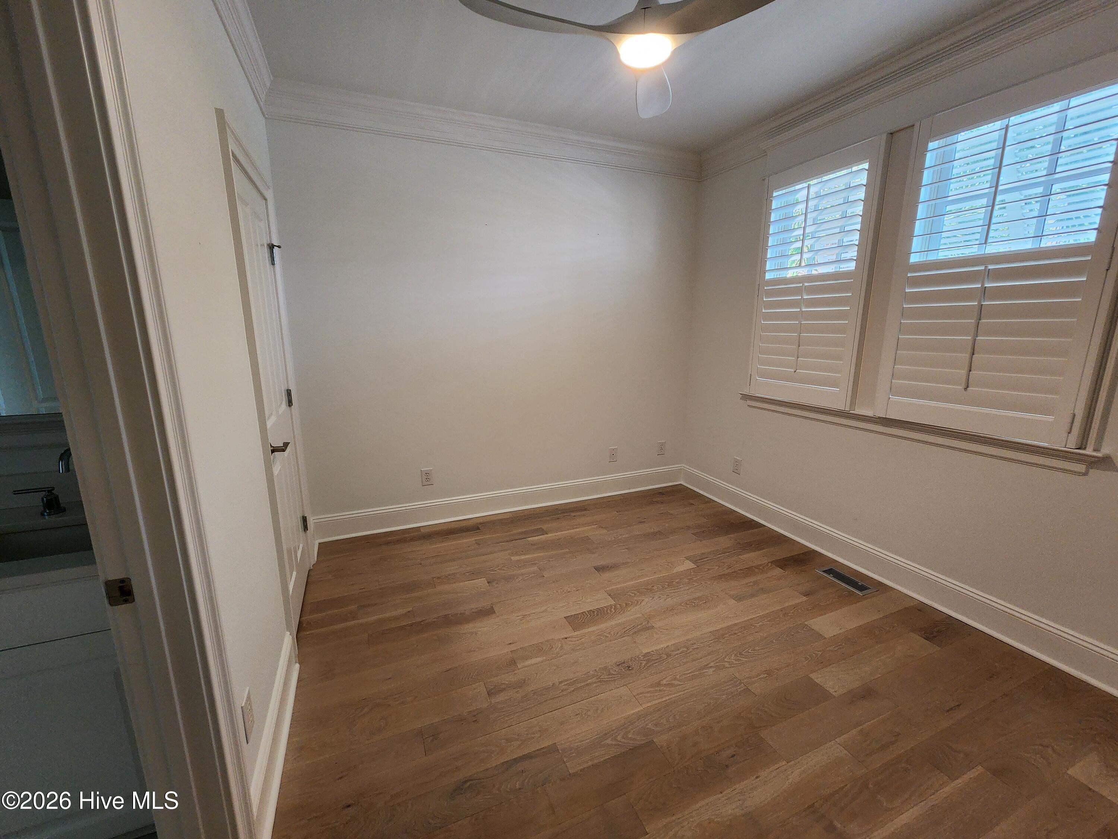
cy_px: 420
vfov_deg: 89.9
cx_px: 559
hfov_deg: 106.2
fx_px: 420
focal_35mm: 13
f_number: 2.2
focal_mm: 2.2
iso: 200
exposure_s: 1/60
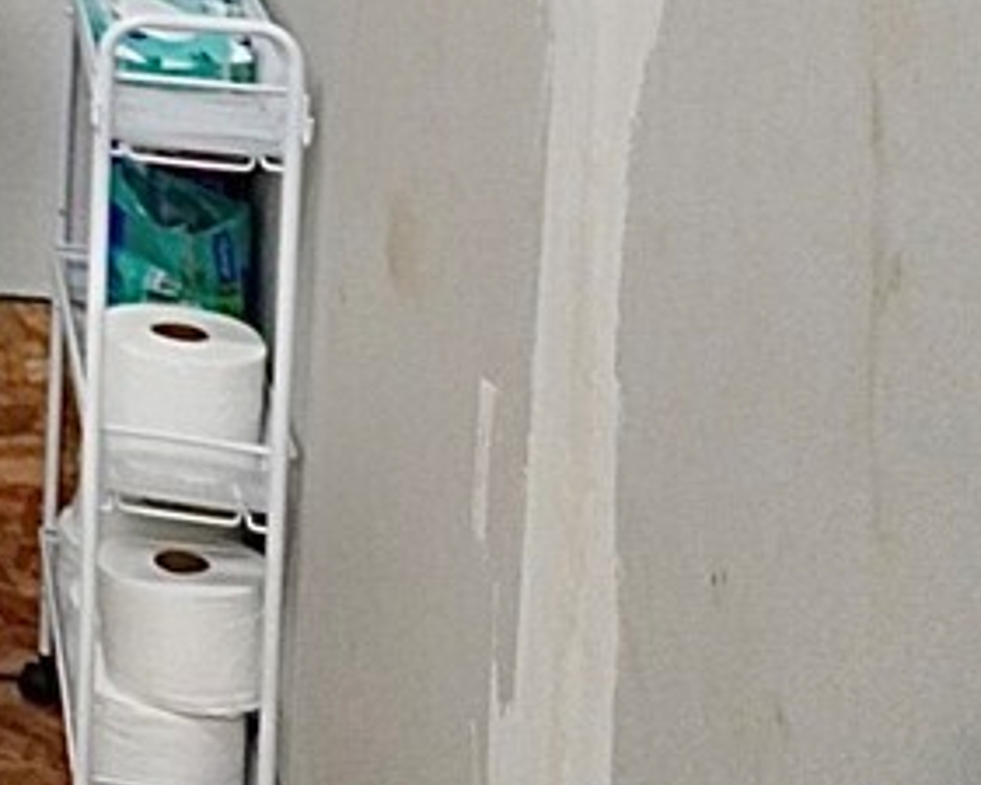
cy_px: -468
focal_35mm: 87
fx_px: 2527
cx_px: -894
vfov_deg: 15.9
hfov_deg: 17.1
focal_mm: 16
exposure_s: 1/160
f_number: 3.5
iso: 2000
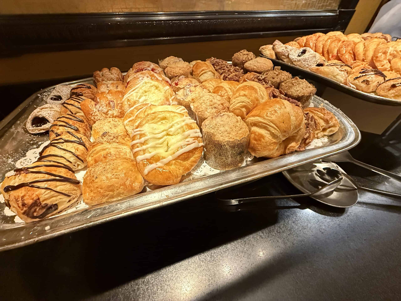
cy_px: 150
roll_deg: +0.4
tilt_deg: -42.7
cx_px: 200
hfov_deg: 102.1
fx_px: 162
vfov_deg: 85.7
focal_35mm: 14
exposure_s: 1/60
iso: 800
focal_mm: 2.22
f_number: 2.2
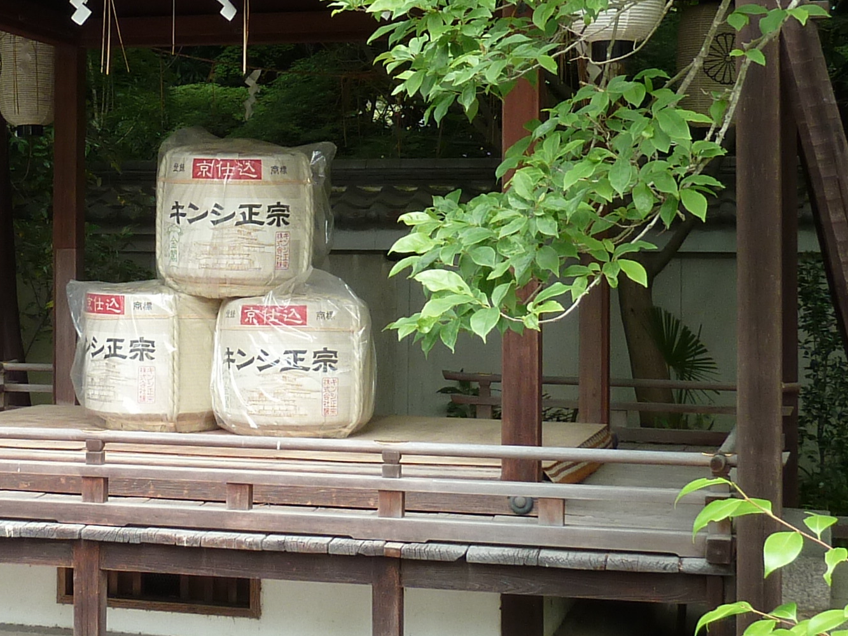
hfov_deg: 25.6
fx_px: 1837
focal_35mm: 75
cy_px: 212
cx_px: 189
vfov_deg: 19.6
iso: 80
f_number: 3.3
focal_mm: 4.1
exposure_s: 1/80
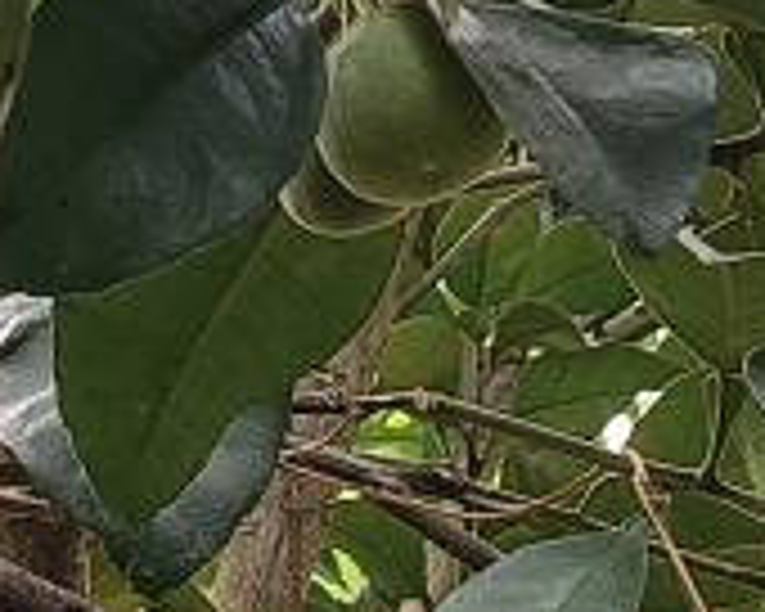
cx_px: 32
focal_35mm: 216
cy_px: -459
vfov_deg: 7.0
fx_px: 4890
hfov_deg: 8.9
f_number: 1.7
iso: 468
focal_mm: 4.7
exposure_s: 1/113
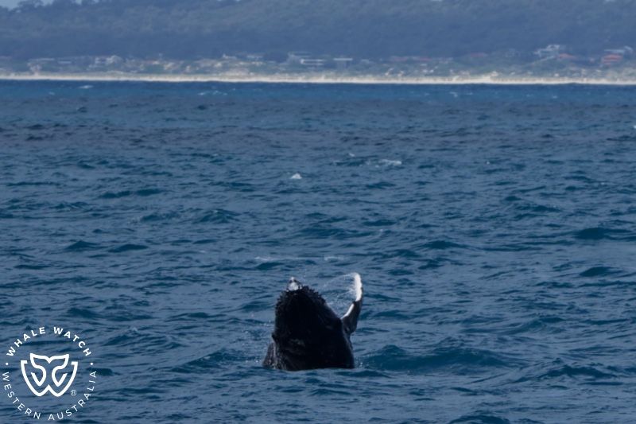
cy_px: 212
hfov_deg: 7.5
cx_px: 318
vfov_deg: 5.0
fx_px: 4857
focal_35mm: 275
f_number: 8
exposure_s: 1/3200
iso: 800
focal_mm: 275
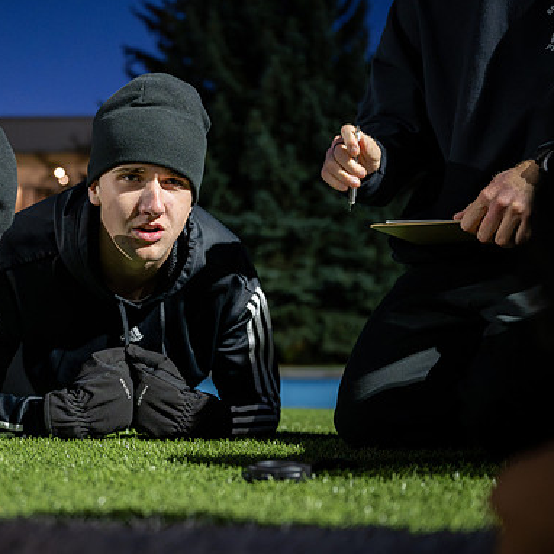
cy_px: 287
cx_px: 154
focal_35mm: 52
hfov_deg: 32.3
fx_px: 942
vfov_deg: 32.8
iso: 2000
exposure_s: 1/160
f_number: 2.8
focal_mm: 39
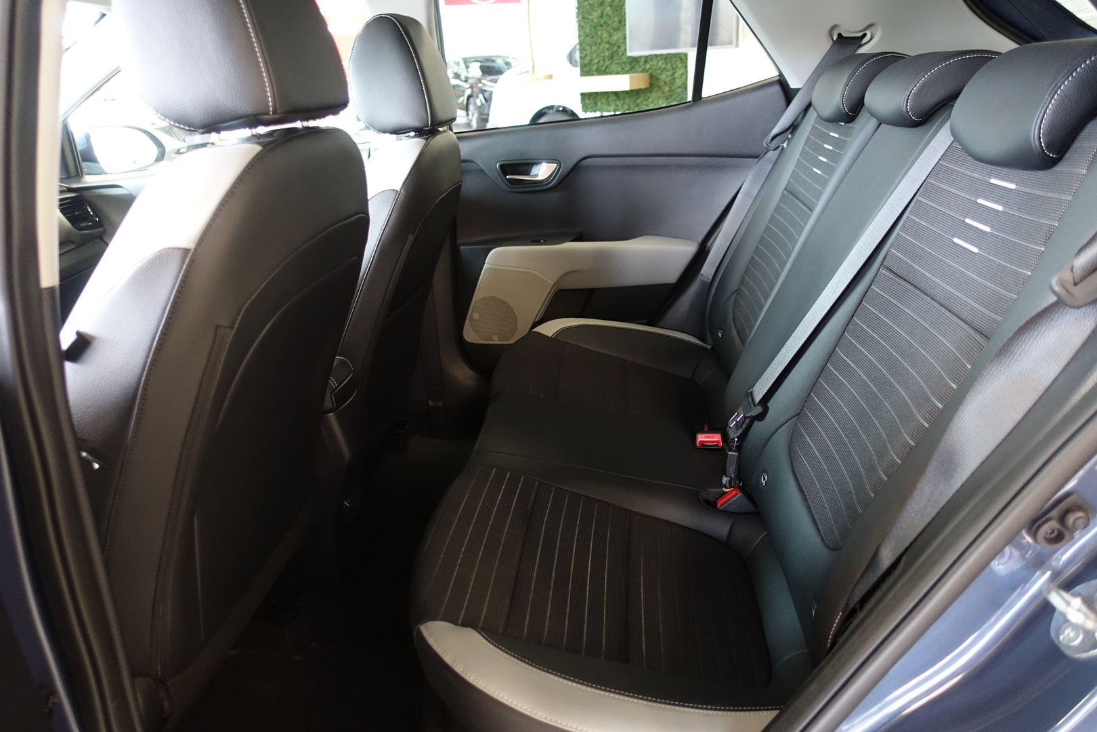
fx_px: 731
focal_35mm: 24
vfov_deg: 53.1
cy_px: 366
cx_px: 548
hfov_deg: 73.7
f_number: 1.8
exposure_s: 1/25
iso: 800
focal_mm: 8.8
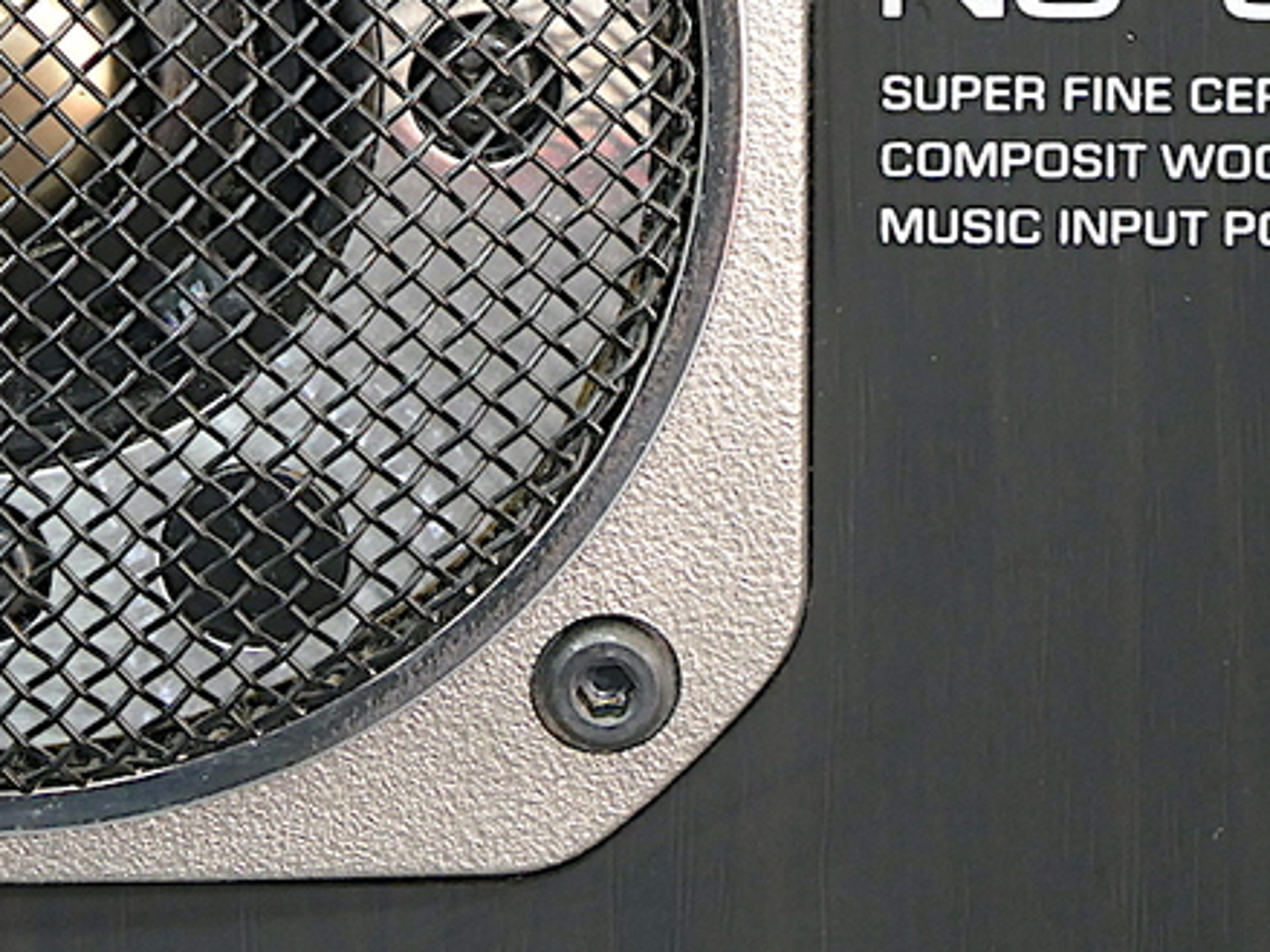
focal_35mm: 468
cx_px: -20
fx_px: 17165
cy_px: 90
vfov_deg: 3.2
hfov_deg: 4.2
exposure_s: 1/4
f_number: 5.6
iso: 200
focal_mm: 38.4
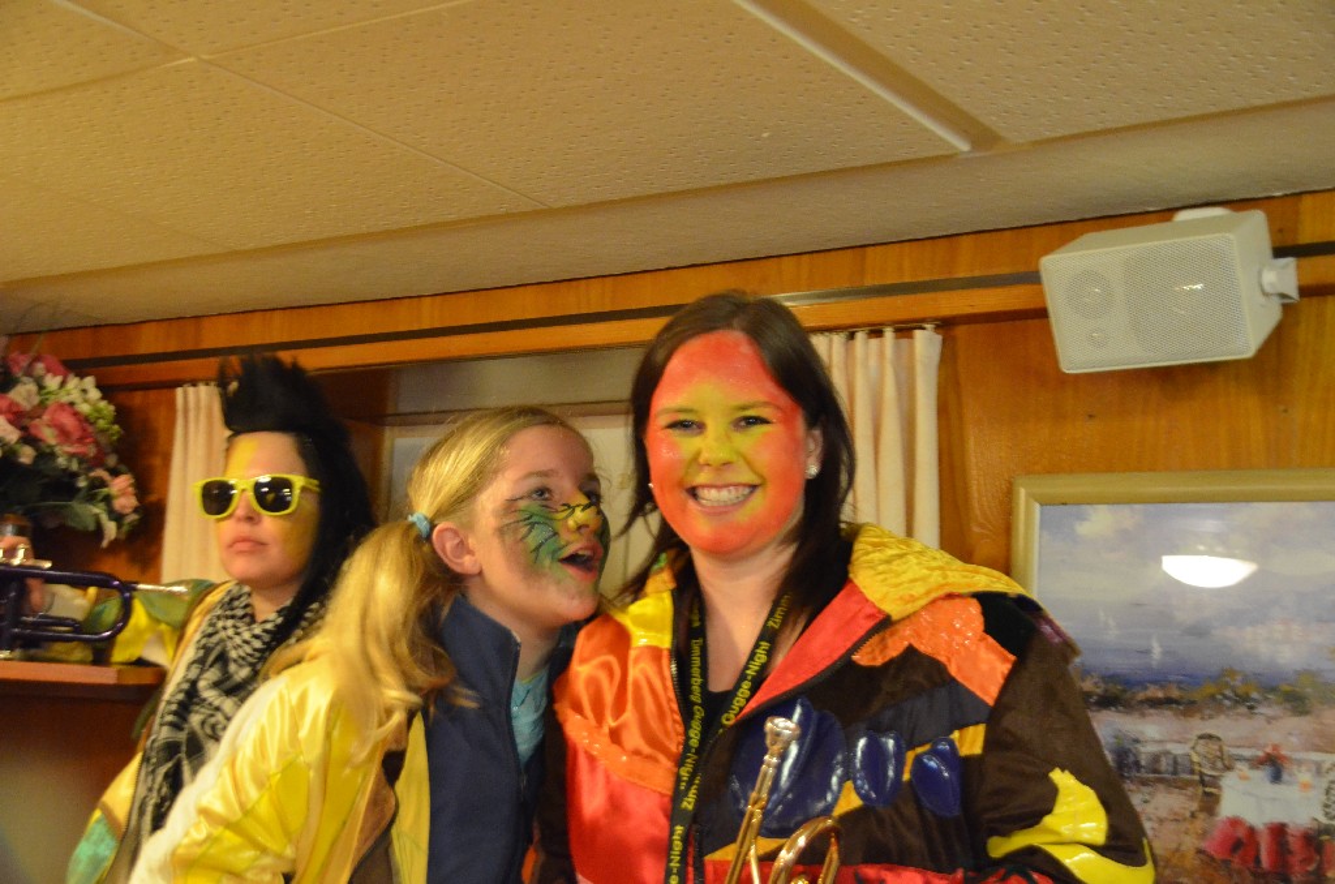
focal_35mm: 48
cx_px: 668
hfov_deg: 41.2
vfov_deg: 27.9
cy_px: 442
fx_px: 1776
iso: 3200
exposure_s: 1/13
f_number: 4.2
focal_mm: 32
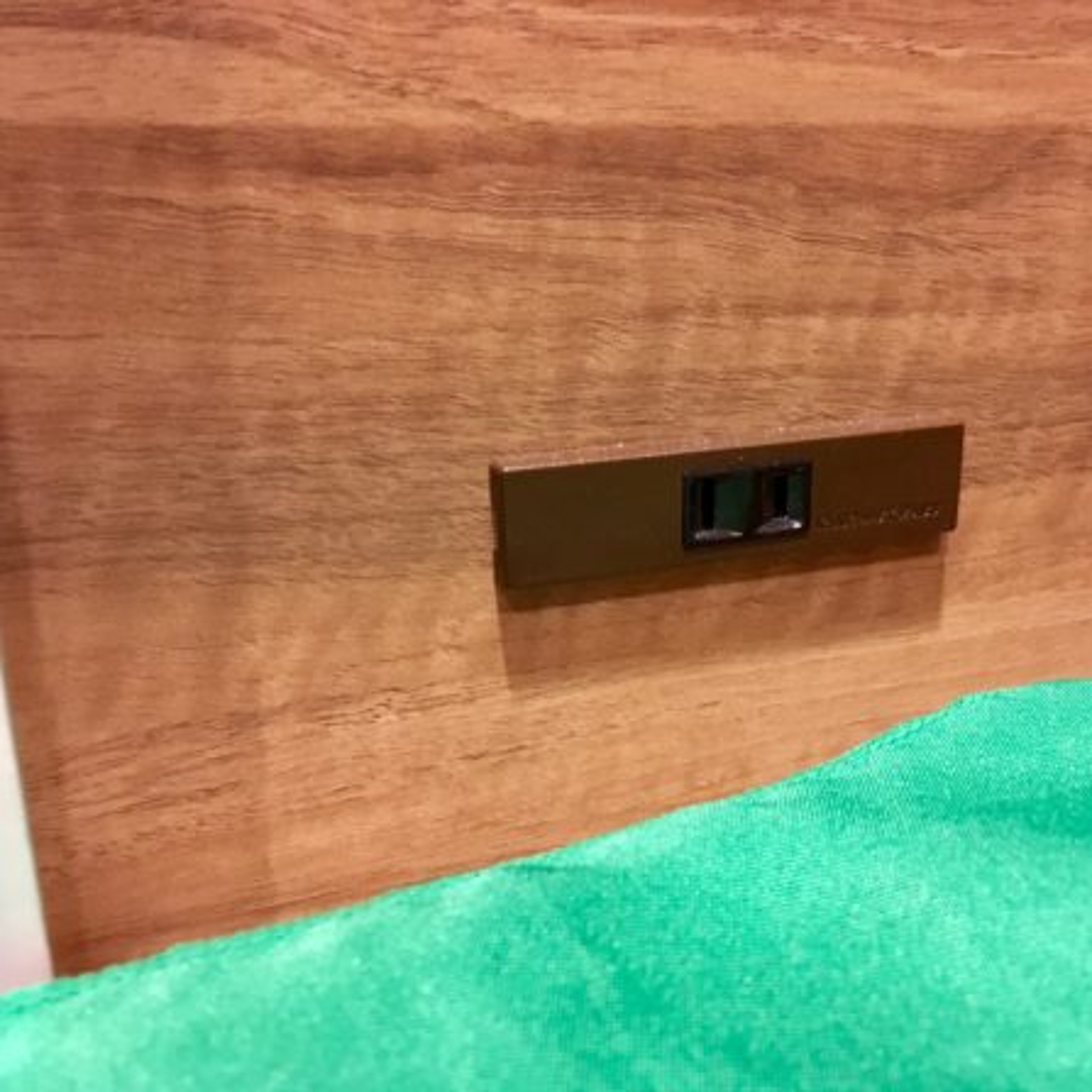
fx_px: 1249
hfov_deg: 47.1
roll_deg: +1.4
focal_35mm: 35
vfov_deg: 47.2
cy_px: 557
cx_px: 628
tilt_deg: -19.8
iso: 320
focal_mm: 4.15
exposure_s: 1/15
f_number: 2.2
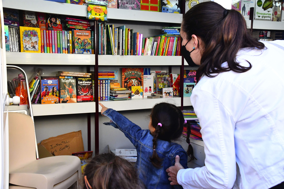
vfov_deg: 34.2
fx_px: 308
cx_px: 142
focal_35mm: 39
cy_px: 94
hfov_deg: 49.6
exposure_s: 1/160
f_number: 13
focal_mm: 26
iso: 3200
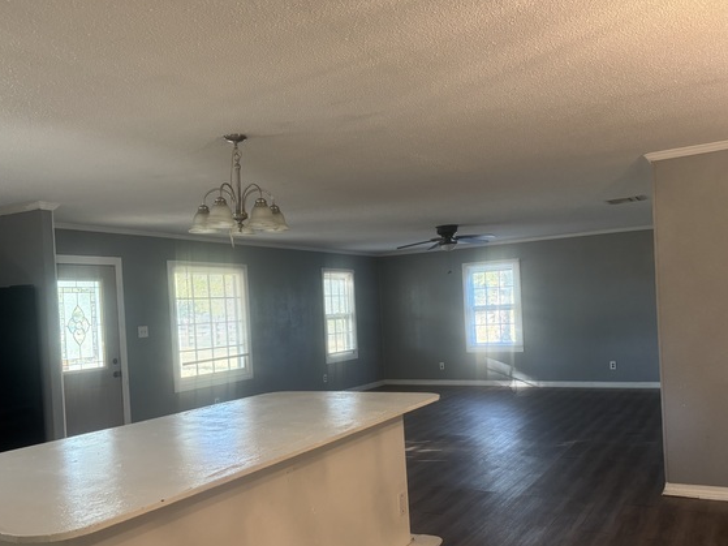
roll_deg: +3.9
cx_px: 373
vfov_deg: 45.3
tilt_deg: -1.1
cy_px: 318
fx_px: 652
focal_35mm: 31
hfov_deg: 58.4
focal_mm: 5.96
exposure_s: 1/60
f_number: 1.6
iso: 250
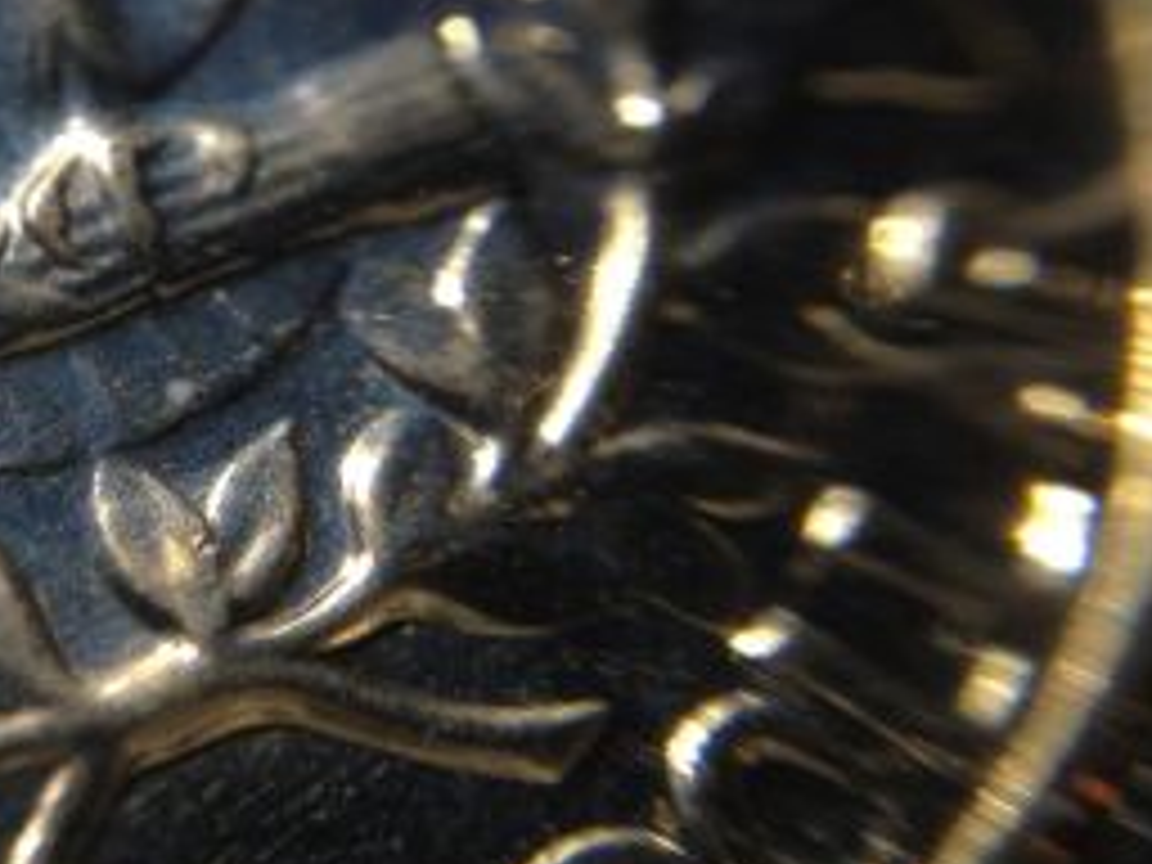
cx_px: -176
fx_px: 2729
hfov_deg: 22.3
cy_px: 140
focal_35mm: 82
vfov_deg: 17.8
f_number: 2.4
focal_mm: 4.28
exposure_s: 1/150
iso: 64
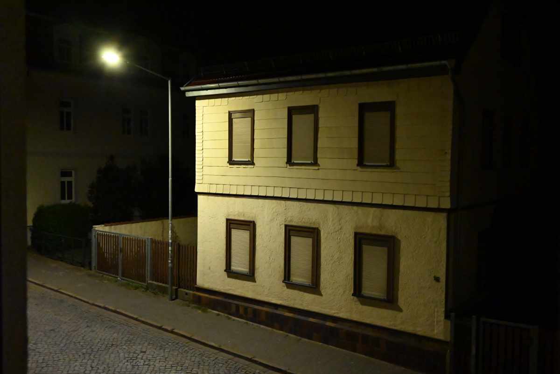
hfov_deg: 57.2
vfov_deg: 40.0
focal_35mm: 33
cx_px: 280
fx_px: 513
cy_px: 187
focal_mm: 33
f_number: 4.8
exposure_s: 1/40
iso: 20000
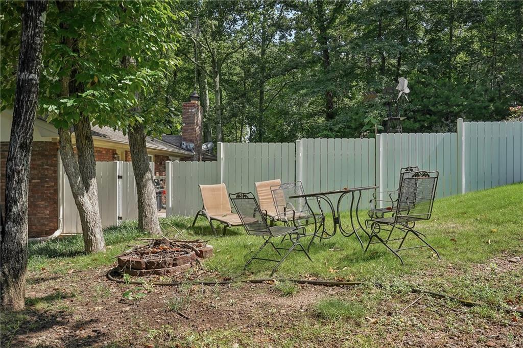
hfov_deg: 60.3
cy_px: 174
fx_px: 450
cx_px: 262
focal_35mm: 31
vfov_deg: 42.3
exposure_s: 1/500
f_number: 8
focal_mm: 31
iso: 800
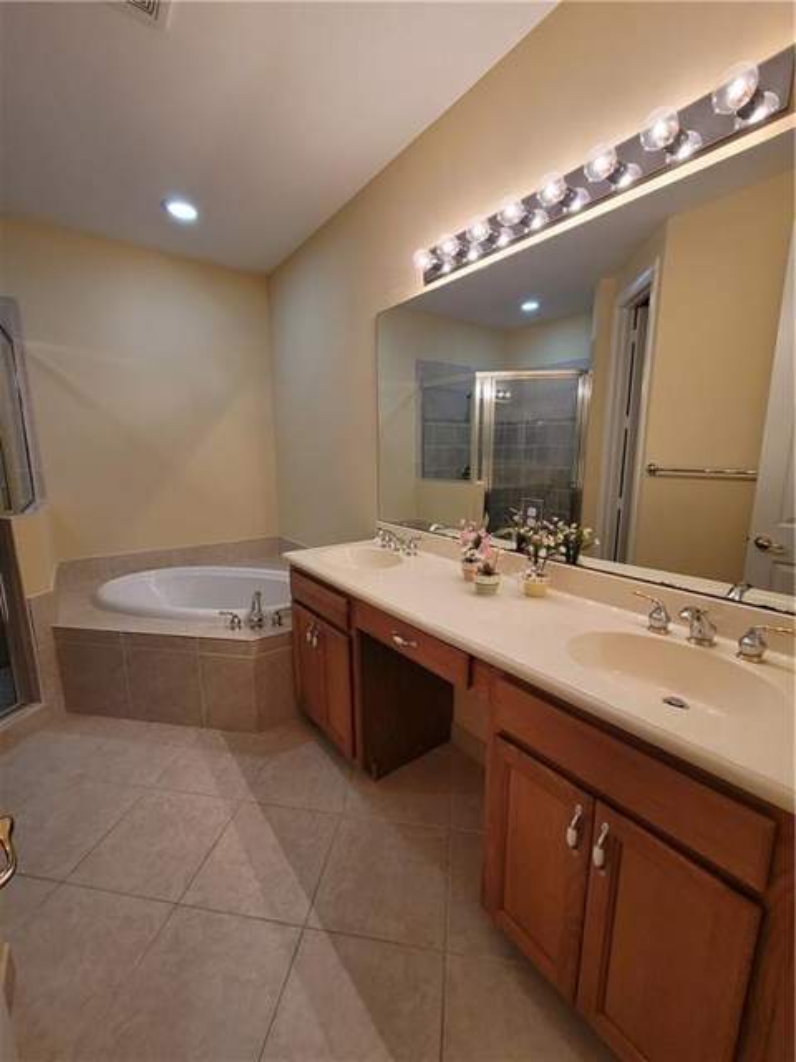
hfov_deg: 89.9
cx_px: 398
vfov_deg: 106.2
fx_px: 399
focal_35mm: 13
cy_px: 531
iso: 160
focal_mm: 2.2
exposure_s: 1/60
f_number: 2.2
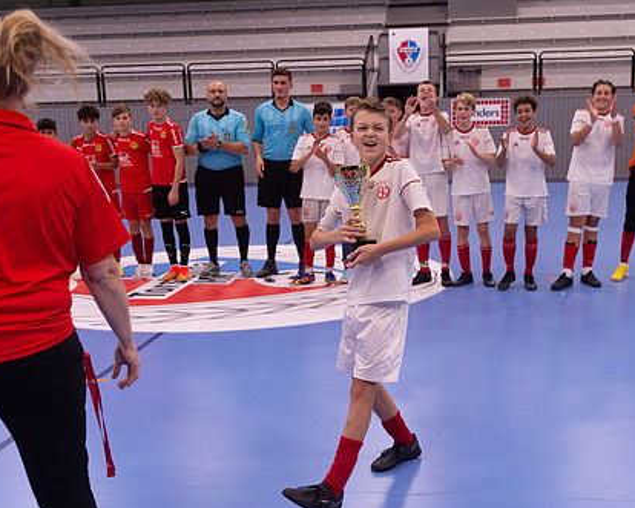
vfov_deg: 32.7
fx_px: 864
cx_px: 362
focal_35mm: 46
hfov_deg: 40.3
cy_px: 282
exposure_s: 1/320
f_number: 3.2
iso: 2000
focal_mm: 35
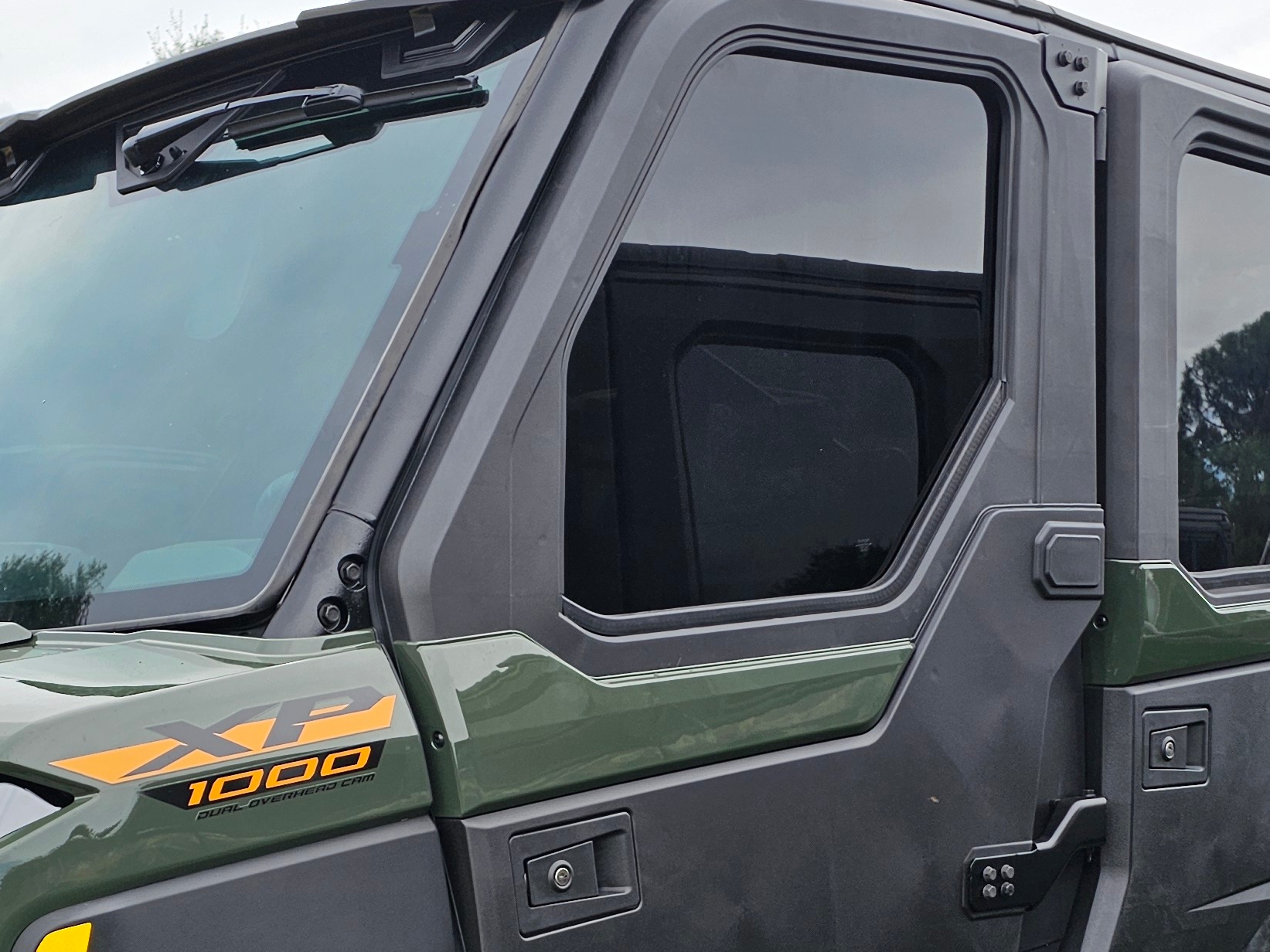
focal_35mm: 56
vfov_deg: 25.1
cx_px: 457
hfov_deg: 34.1
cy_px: 903
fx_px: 2054
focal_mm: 6.3
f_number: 1.7
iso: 10
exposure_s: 1/452
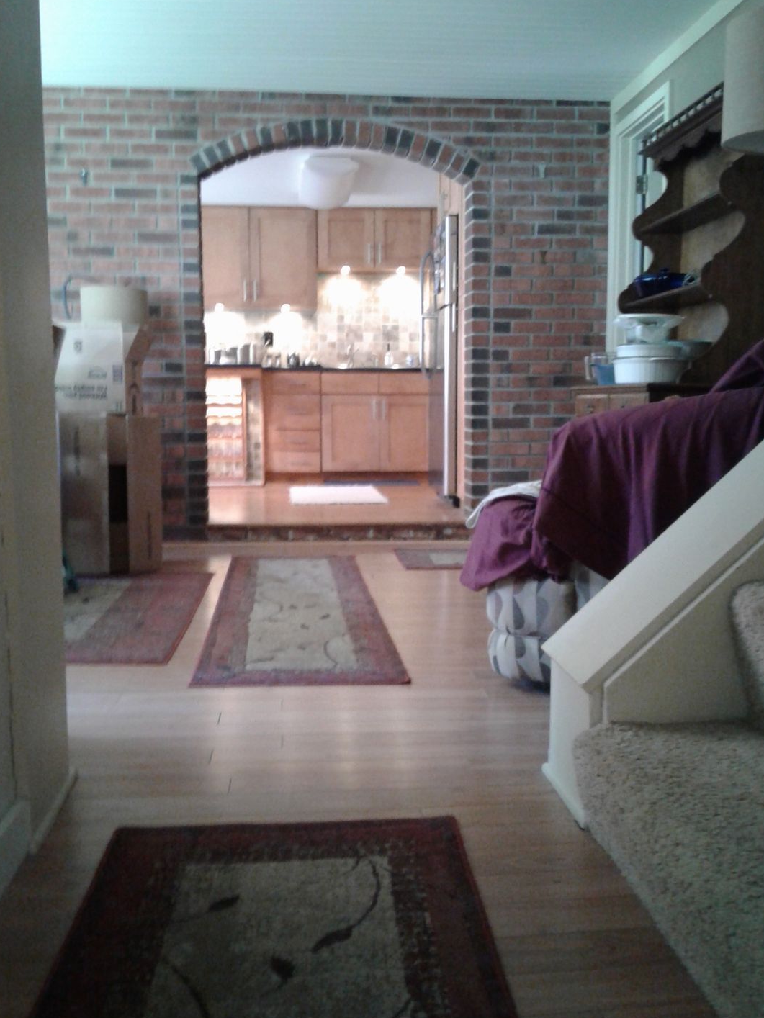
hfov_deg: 40.7
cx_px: 373
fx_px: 1030
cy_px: 519
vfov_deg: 52.6
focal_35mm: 35
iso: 200
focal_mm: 3.3
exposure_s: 1/8
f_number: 2.2
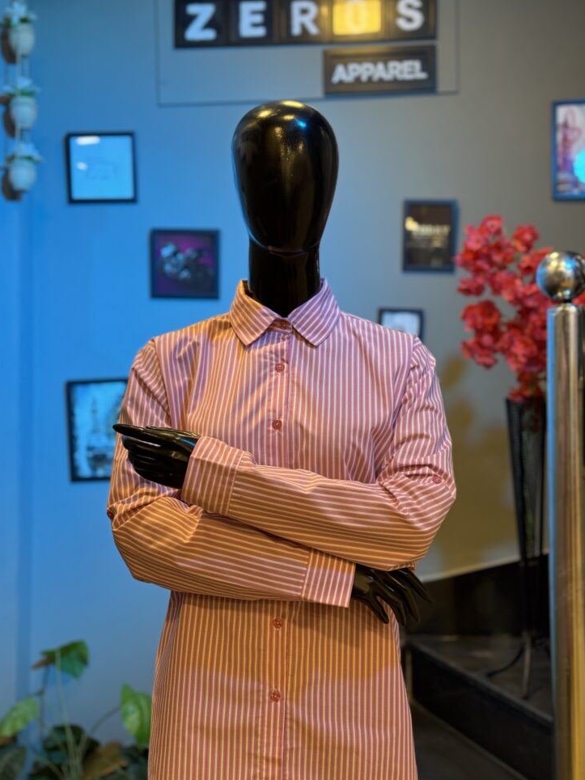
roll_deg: -0.1
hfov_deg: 28.6
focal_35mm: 51
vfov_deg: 37.5
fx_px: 1149
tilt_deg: +2.5
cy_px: 395
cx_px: 294
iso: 64
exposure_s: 1/50
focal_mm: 6.76
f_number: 1.78
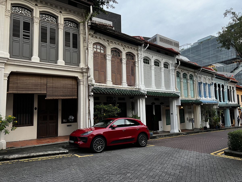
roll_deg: +1.8
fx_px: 182
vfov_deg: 53.1
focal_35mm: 26
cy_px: 91
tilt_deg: +5.6
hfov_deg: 67.3
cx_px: 121
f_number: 1.5
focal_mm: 5.7
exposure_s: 1/77
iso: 125
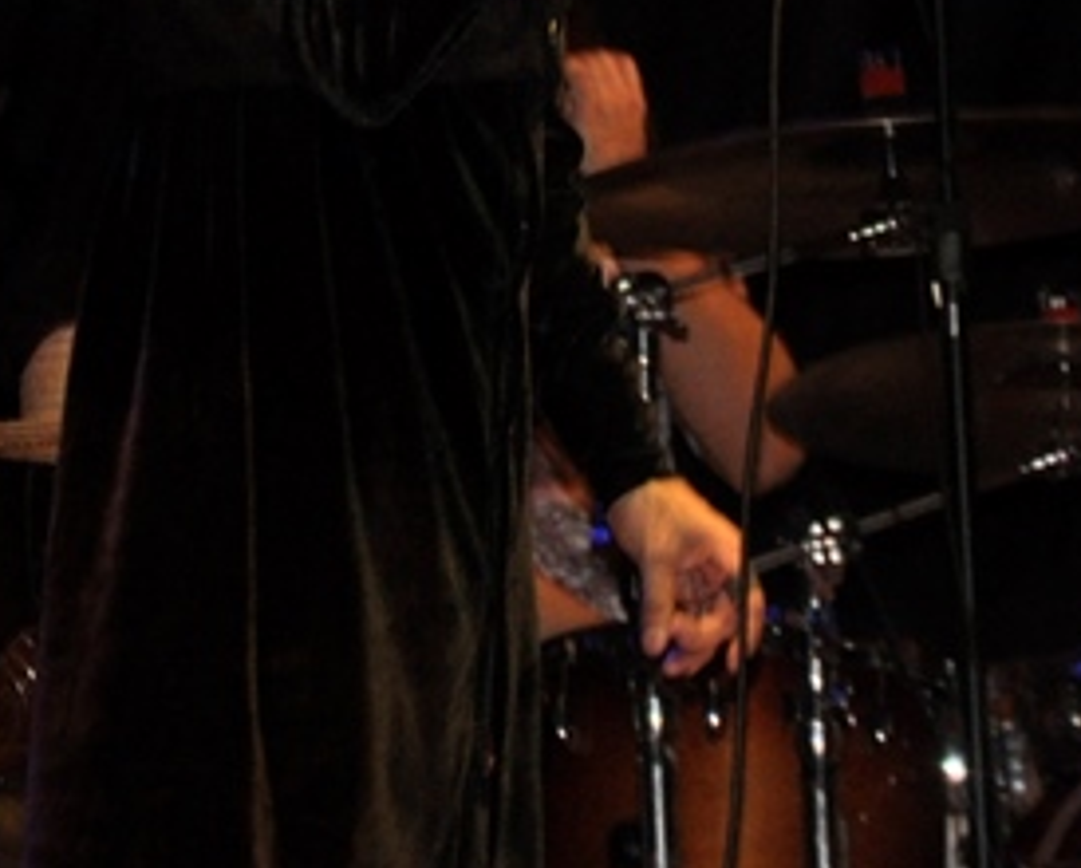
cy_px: -316
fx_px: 16199
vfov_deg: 3.1
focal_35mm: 506
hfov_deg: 3.8
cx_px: 406
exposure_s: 1/60
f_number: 5.6
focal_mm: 105
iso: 800
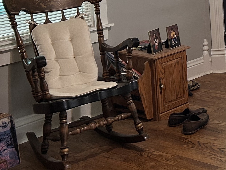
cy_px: -56
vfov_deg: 16.7
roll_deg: +2.9
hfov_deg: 20.7
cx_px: 323
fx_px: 542
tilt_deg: -4.0
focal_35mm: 83
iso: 160
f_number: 1.5
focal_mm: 5.7
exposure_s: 1/60
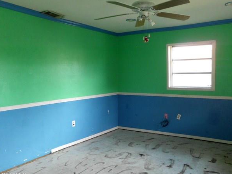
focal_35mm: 30
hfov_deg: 59.9
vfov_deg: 46.8
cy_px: 85
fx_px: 201
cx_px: 122
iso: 200
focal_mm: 5.05
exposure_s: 1/60
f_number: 2.8
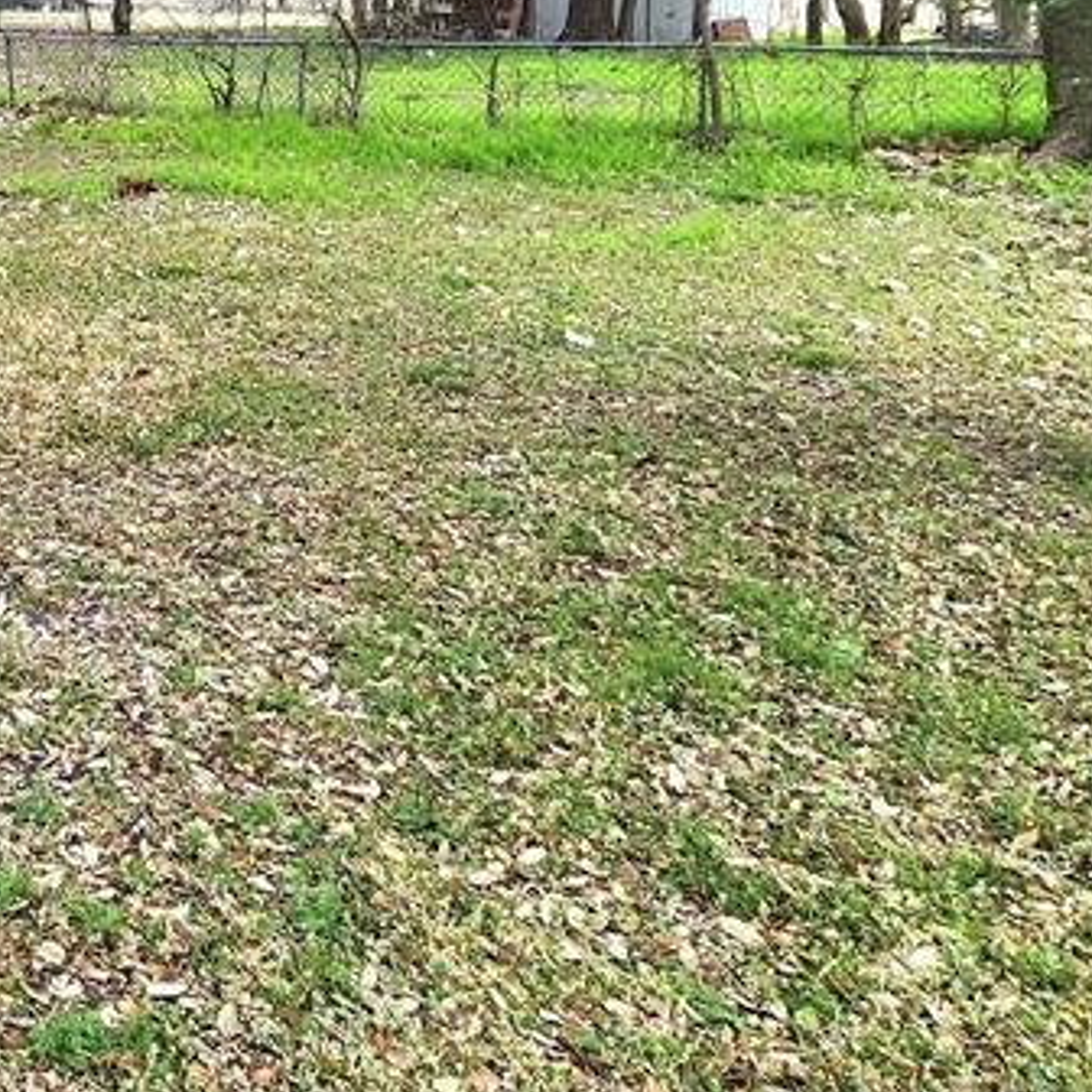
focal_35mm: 35
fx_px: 1249
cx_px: -120
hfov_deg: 38.6
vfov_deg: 42.6
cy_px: 78
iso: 50
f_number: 2.2
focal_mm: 2.2
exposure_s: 1/1429
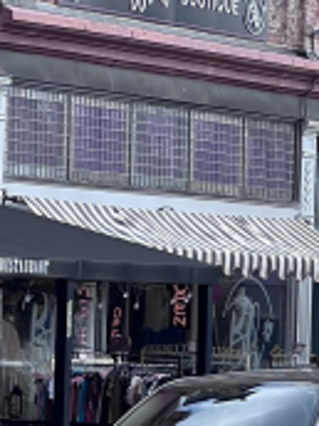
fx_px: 3674
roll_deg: -1.8
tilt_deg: +3.6
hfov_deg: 5.0
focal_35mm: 299
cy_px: 264
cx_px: -67
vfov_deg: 6.6
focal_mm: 9
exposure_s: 1/378
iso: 32
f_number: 2.8
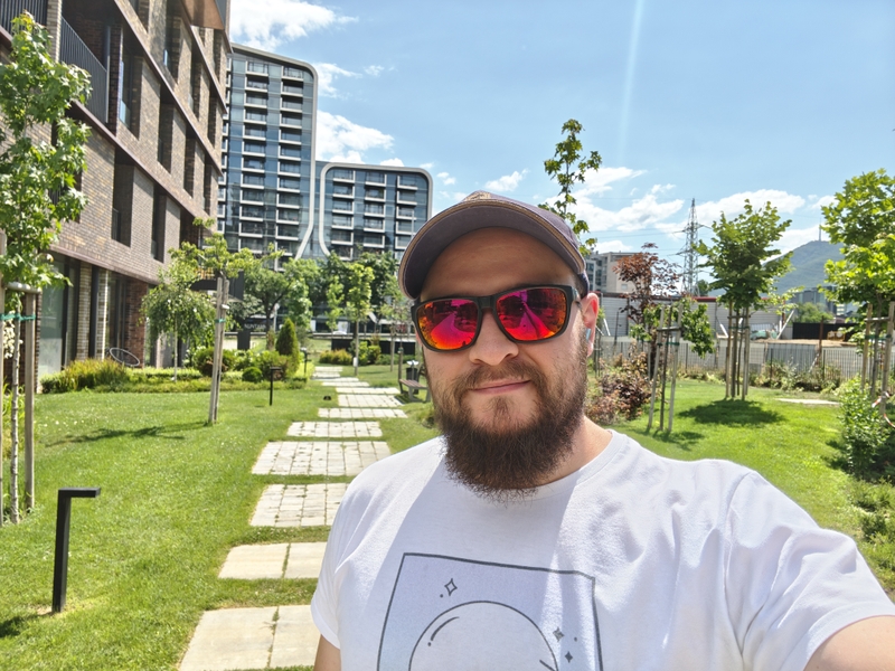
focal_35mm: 21
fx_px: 543
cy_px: 336
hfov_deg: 79.0
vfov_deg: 63.4
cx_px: 448
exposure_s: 1/625
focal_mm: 3.2
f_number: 2
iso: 50
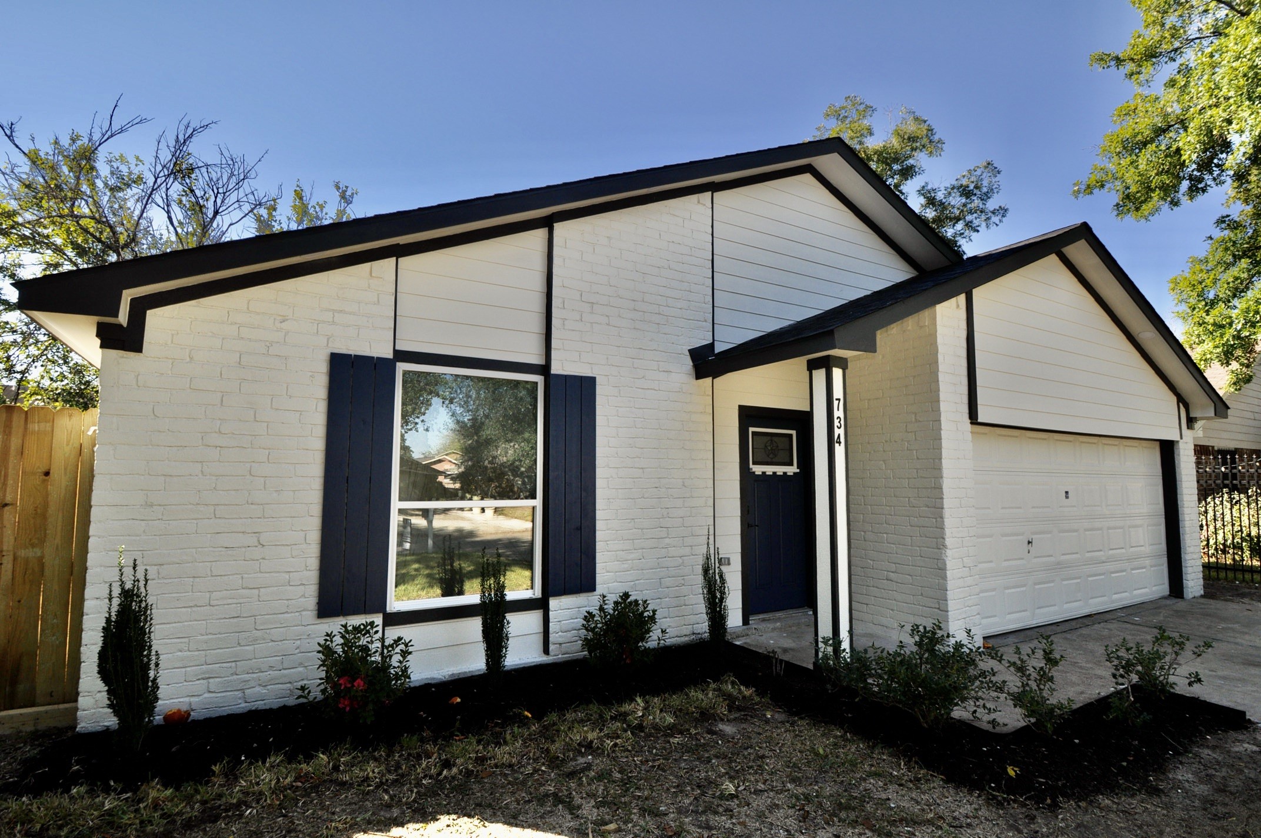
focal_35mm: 17
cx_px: 630
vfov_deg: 69.5
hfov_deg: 92.5
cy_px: 419
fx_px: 603
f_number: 9
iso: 200
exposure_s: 1/200
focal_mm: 11.5
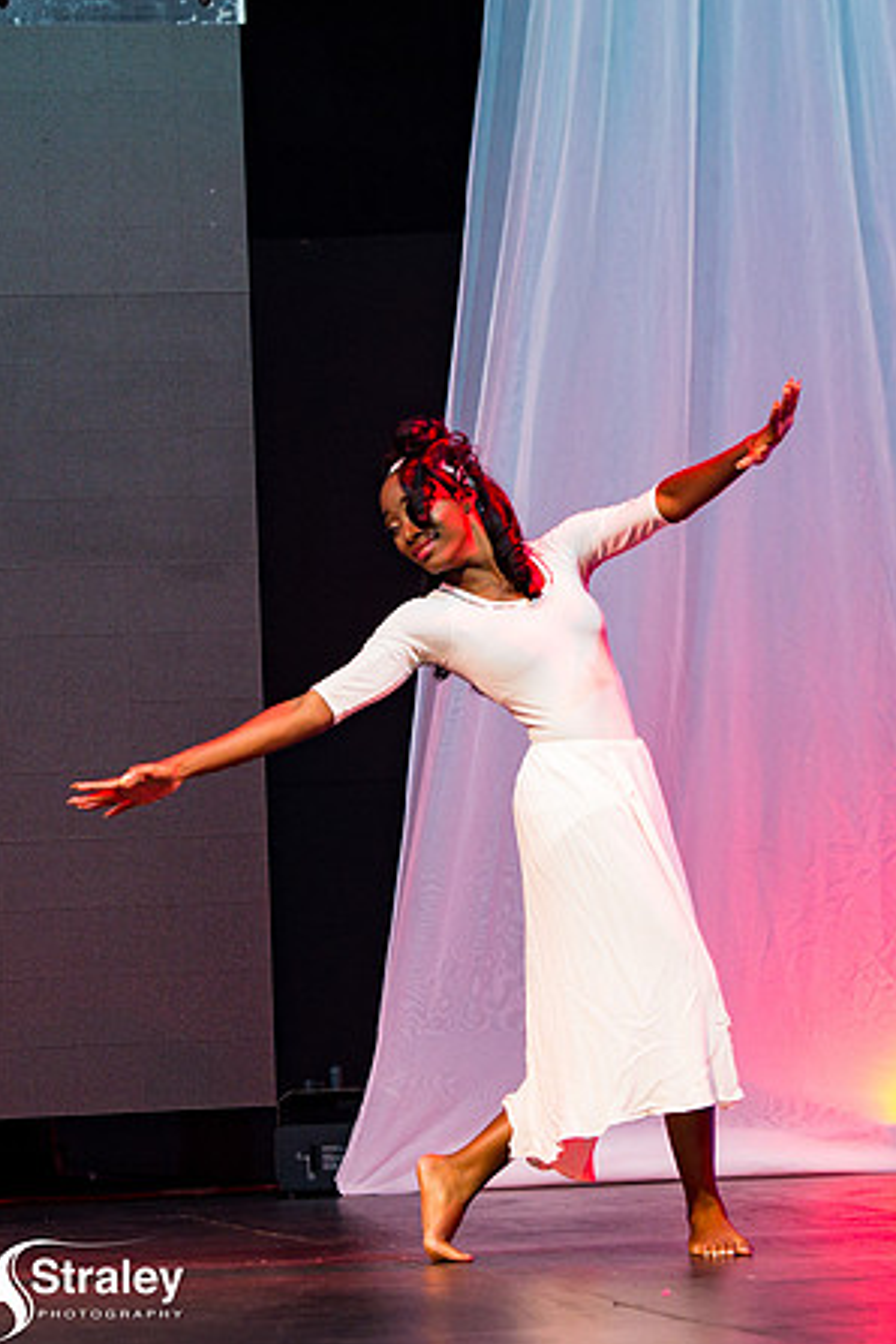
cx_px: 449
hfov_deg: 7.5
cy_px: 558
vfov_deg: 11.3
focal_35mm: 182
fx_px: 6794
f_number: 5
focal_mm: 102
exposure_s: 1/160
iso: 3200
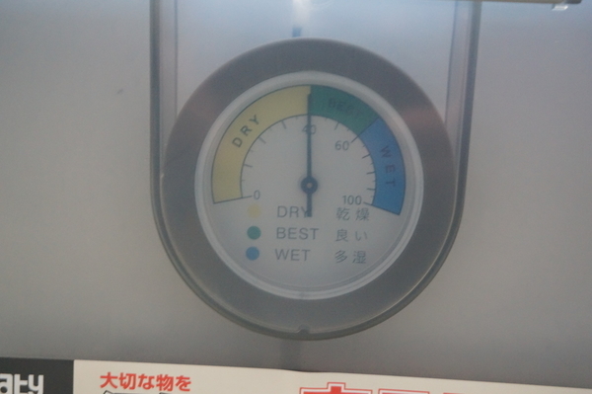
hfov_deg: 45.0
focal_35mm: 44
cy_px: 197
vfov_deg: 30.8
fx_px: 715
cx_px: 296
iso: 3200
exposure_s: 1/25
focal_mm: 29
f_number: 4.5
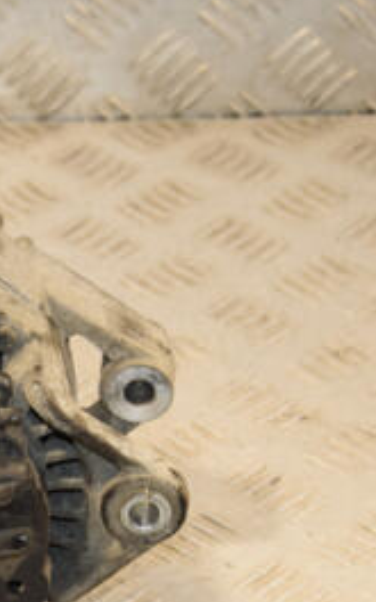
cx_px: -125
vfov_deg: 12.5
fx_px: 2738
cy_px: 438
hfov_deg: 7.8
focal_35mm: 167
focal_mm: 48
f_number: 6.3
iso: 800
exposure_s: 1/200
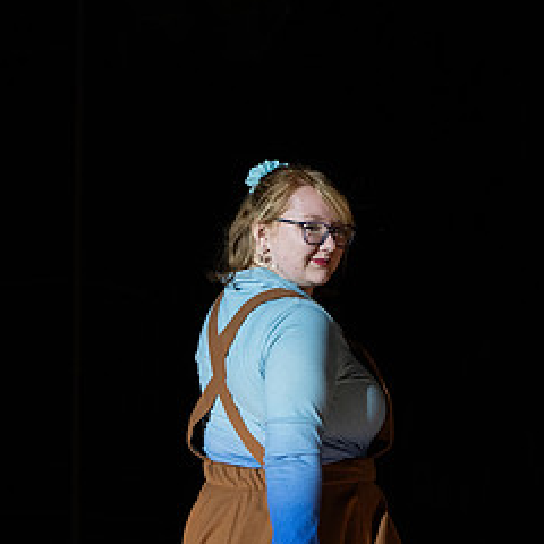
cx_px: 260
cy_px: 494
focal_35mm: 225
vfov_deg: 7.8
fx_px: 4000
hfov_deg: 7.8
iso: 1250
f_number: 5.6
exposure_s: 1/400
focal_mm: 93
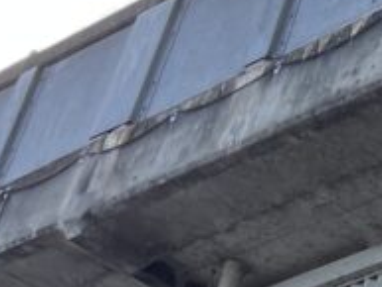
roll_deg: -4.4
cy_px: 224
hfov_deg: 9.4
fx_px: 1899
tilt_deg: +30.5
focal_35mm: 172
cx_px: 1085
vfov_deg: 8.6
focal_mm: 5.1
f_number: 1.6
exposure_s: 1/816
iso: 50
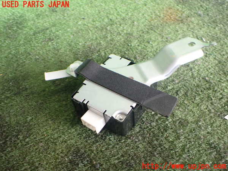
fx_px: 198
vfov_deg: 46.8
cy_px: 86
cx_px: 114
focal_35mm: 30
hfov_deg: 60.0
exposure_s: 1/125
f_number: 2.3
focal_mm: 5.4
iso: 500
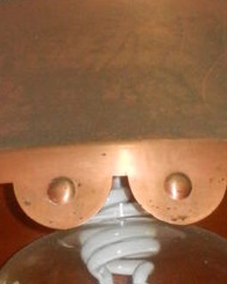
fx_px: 3569
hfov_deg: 3.6
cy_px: 173
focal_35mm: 425
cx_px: 105
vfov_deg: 4.6
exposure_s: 1/30
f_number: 5
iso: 640
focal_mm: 19.1
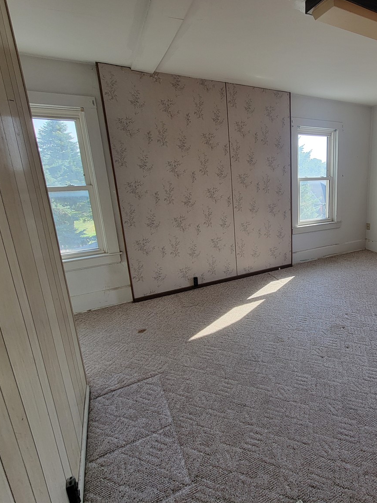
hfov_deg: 65.8
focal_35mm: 18
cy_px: 242
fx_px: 261
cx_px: 296
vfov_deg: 87.7
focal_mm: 2.2
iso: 100
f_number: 2.2
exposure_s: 1/120
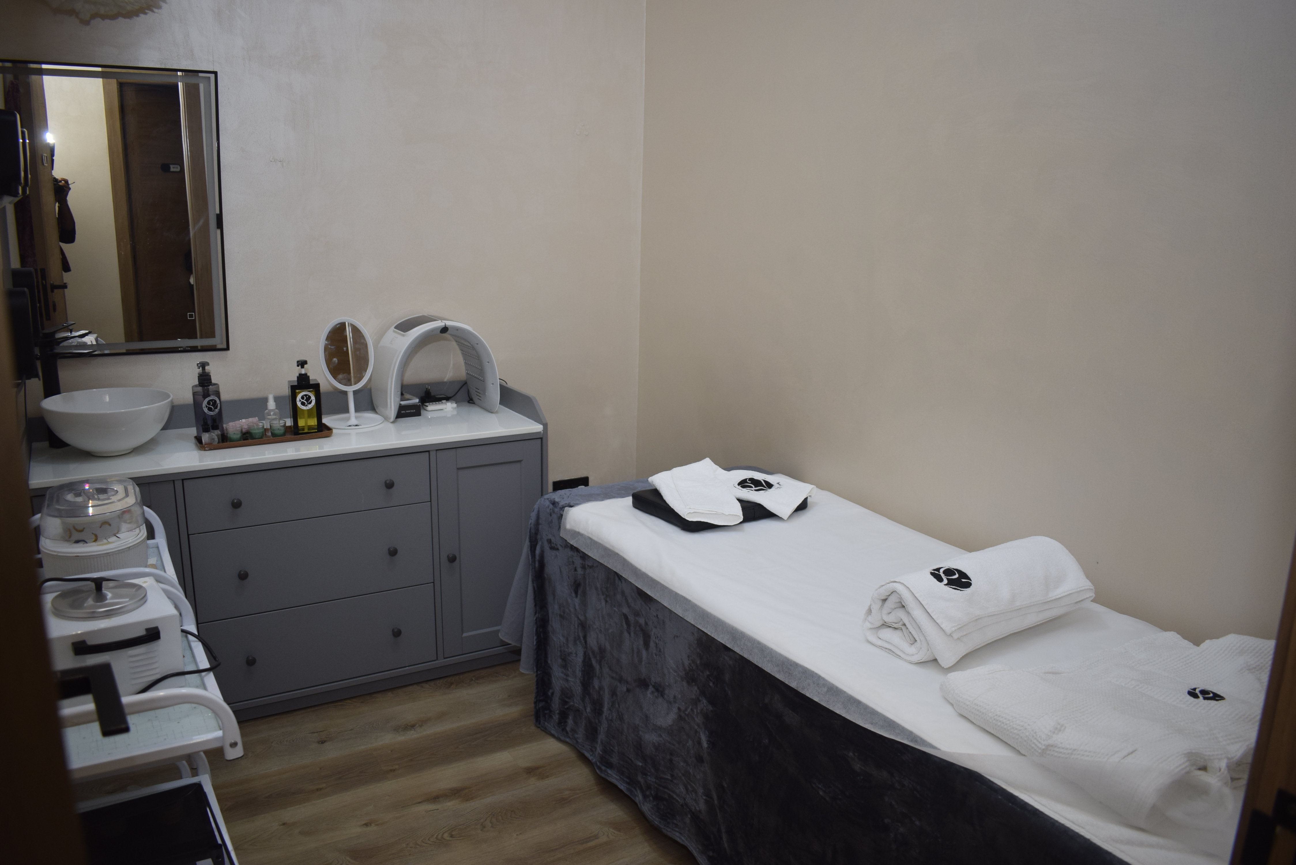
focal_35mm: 27
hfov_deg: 67.4
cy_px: 432
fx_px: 972
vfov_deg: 48.0
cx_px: 648
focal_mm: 18
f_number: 3.5
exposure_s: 1/200
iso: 400
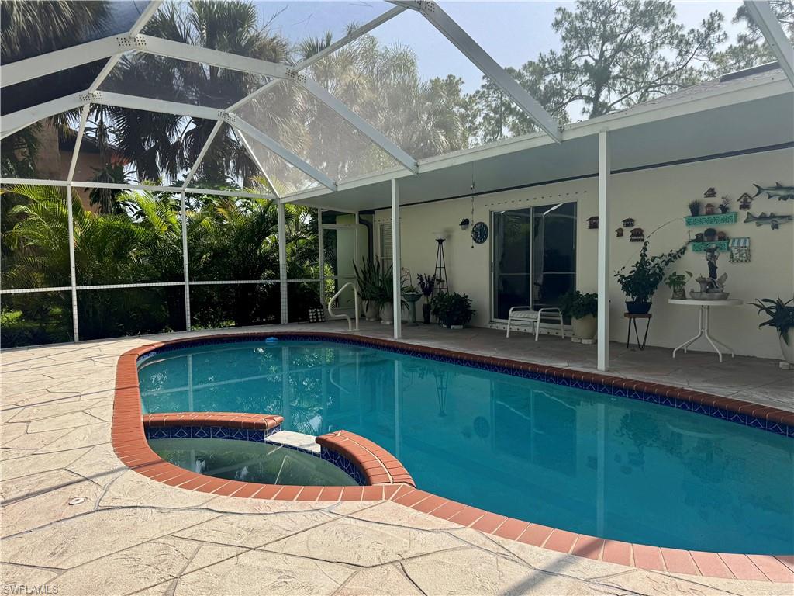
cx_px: 397
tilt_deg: -4.5
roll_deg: +0.3
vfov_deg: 56.8
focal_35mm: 24
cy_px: 298
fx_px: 550
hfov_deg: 71.6
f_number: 1.78
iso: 80
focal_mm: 6.76
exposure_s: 1/3096
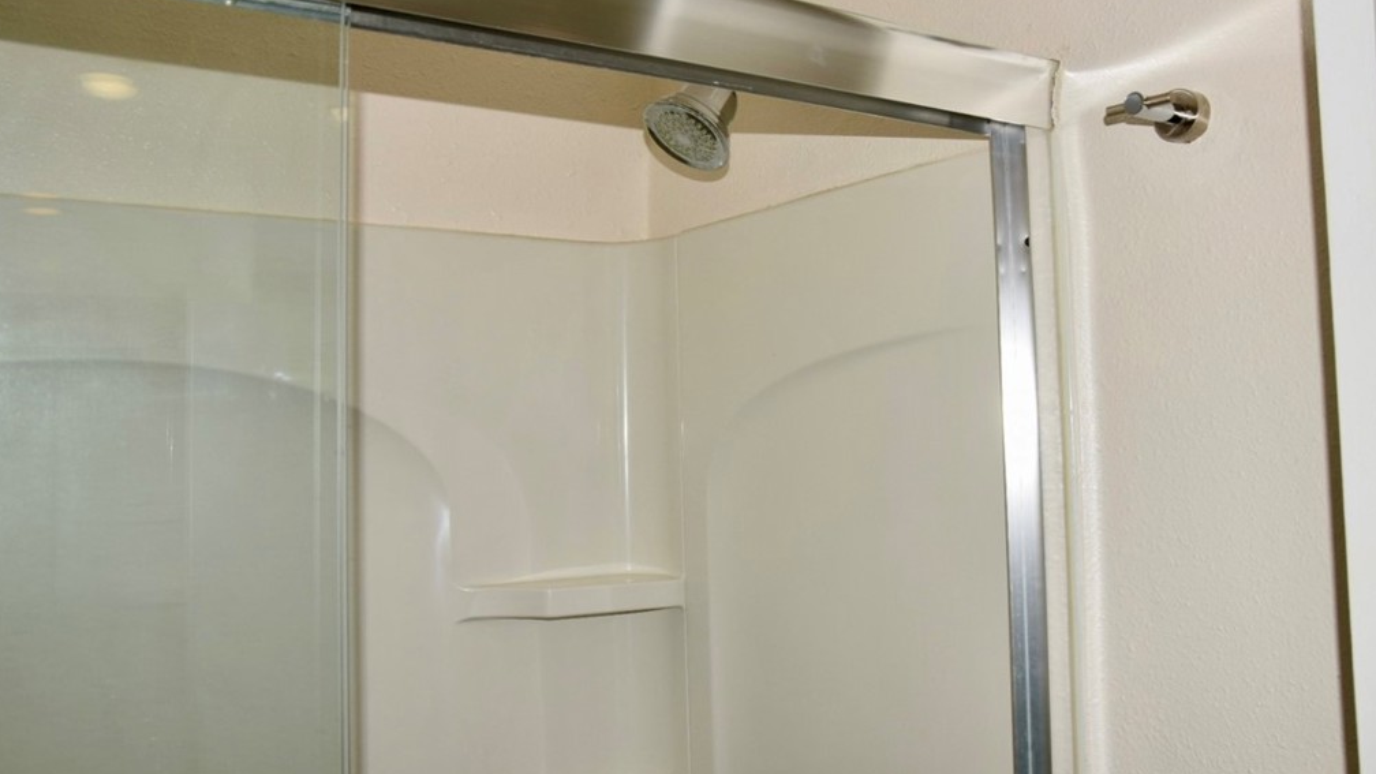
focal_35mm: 34
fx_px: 1223
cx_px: 689
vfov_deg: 35.1
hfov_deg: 58.7
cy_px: 349
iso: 100
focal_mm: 21
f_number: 8
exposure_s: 1/60
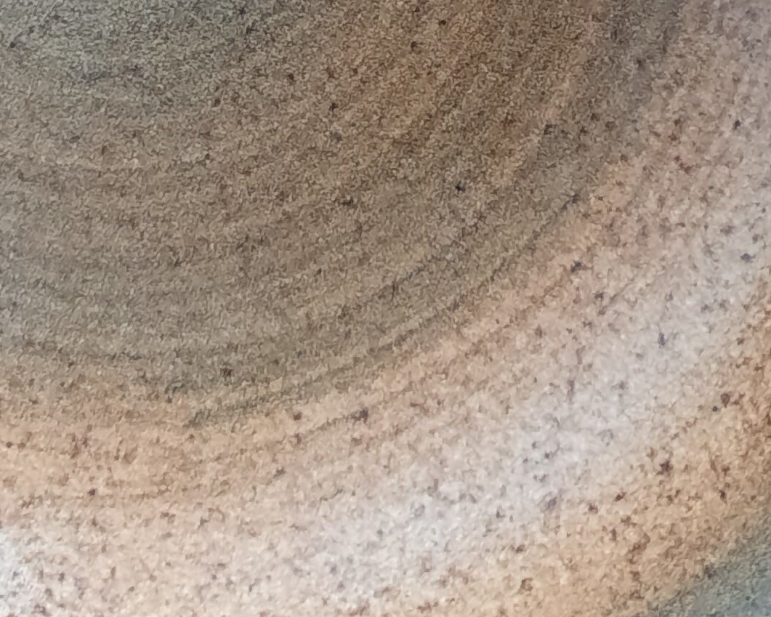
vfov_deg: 15.5
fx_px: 2100
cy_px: -277
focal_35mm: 92
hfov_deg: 20.6
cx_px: 162
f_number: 2
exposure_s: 1/50
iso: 250
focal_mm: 4.6
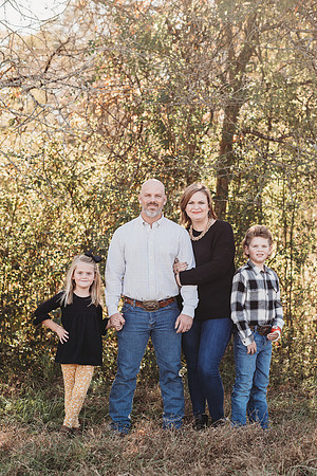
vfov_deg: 23.9
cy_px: 238
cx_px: 158
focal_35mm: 85
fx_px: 1123
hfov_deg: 16.1
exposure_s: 1/320
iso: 160
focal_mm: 85
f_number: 2.8
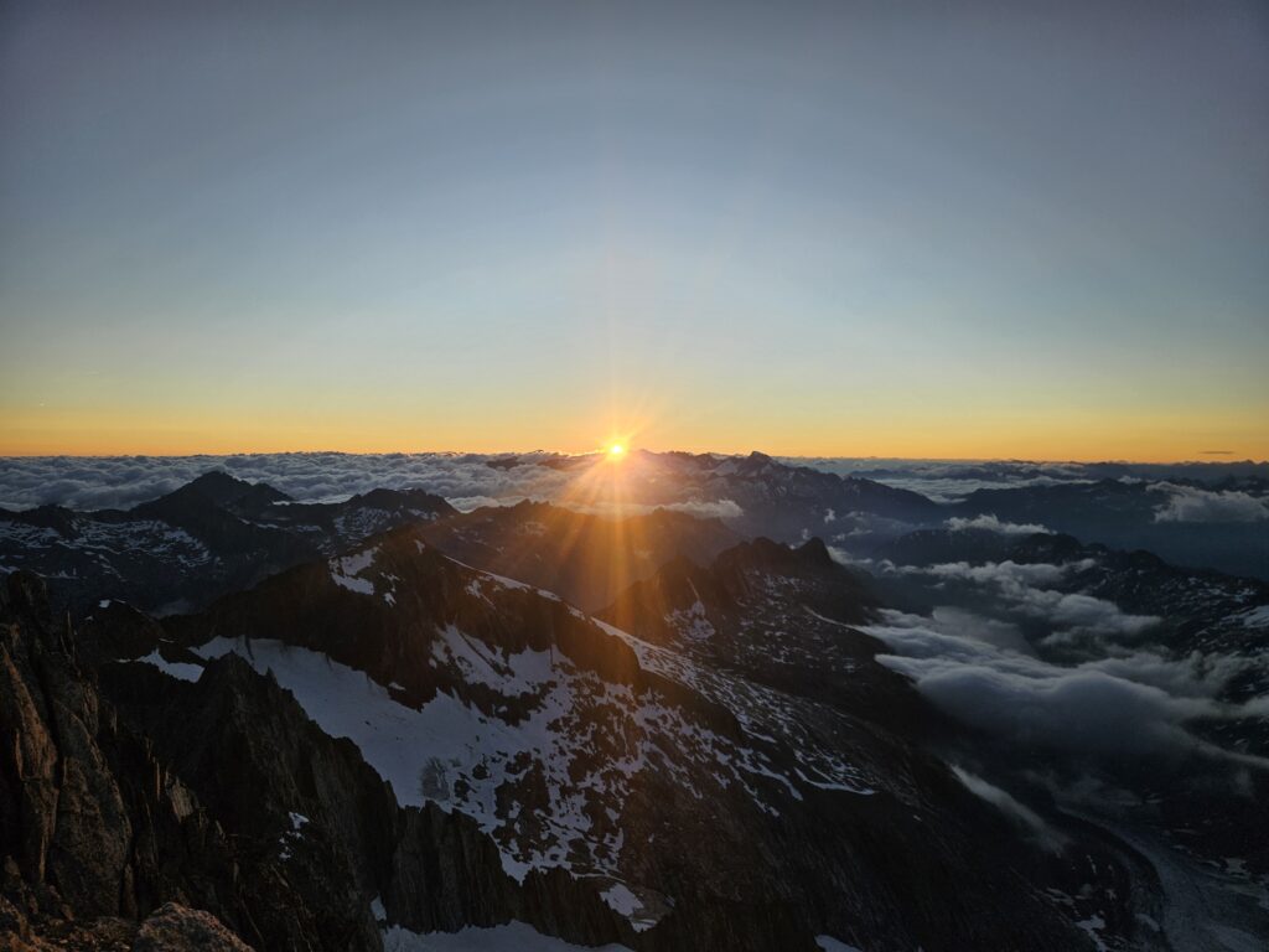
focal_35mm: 23
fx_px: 843
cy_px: 476
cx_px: 634
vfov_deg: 58.9
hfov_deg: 73.9
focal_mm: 5.4
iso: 25
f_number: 1.8
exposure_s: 1/1008
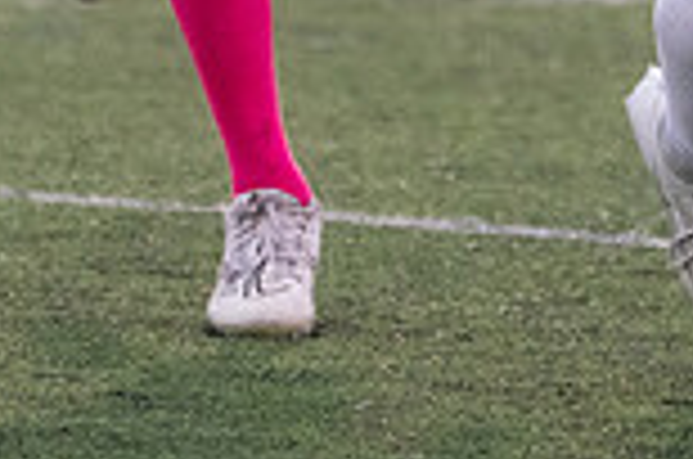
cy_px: -334
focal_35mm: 1590
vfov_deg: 0.9
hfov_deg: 1.3
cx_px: 742
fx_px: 30544
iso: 4000
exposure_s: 1/1000
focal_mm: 303
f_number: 5.6
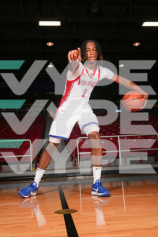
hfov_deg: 37.9
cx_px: 75
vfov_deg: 54.4
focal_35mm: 35
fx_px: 230
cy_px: 117
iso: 400
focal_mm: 33
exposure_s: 1/200
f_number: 8
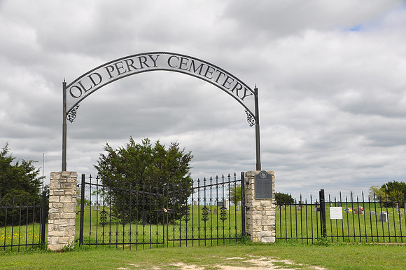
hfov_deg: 41.2
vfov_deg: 28.0
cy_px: 135
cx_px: 203
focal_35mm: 48
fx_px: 541
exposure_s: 1/160
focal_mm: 32
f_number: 13
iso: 200
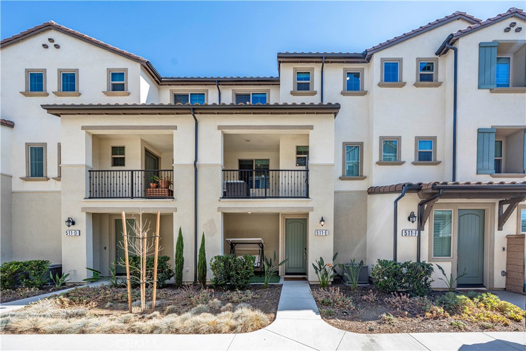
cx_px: 263
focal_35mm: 12
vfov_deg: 90.0
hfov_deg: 112.6
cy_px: 176
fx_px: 175
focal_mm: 12
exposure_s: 1/80
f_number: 8
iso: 64
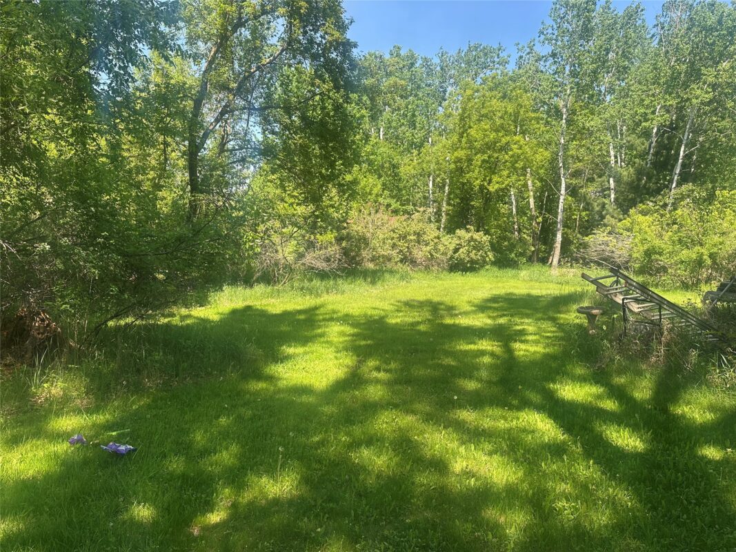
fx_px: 510
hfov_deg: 71.6
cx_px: 368
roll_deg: -1.0
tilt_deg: -3.3
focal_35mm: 24
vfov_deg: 56.8
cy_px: 276
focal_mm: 6.86
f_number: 1.78
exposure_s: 1/1050
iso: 80
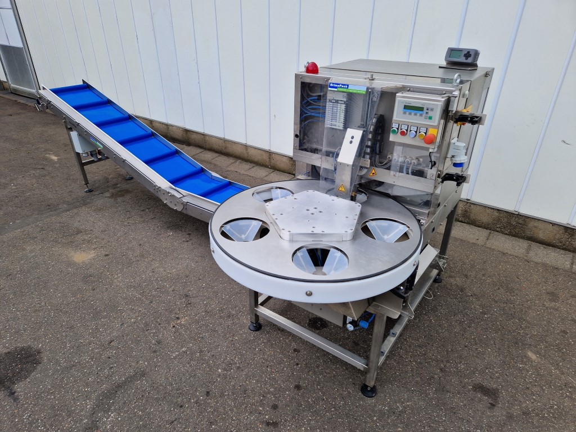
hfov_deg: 73.9
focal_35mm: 23
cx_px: 288
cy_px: 216
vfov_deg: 58.9
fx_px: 383
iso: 50
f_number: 1.8
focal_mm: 5.4
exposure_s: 1/1140
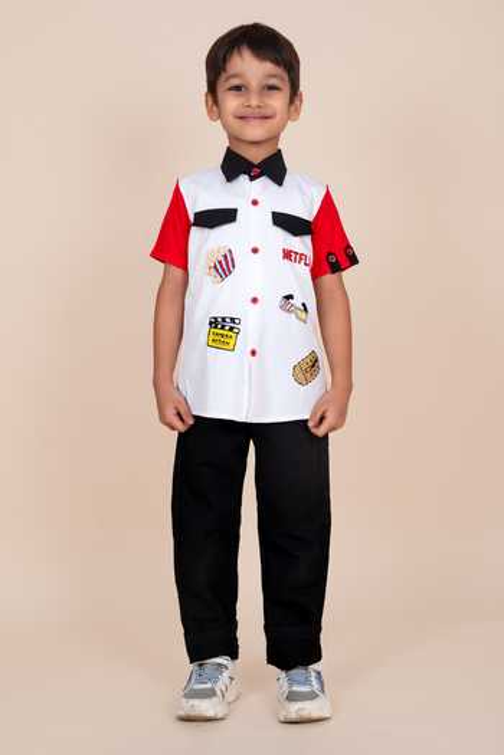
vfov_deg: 37.5
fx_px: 1113
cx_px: 252
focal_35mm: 53
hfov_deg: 25.5
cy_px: 378
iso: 100
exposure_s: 1/125
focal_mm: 53
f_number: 8
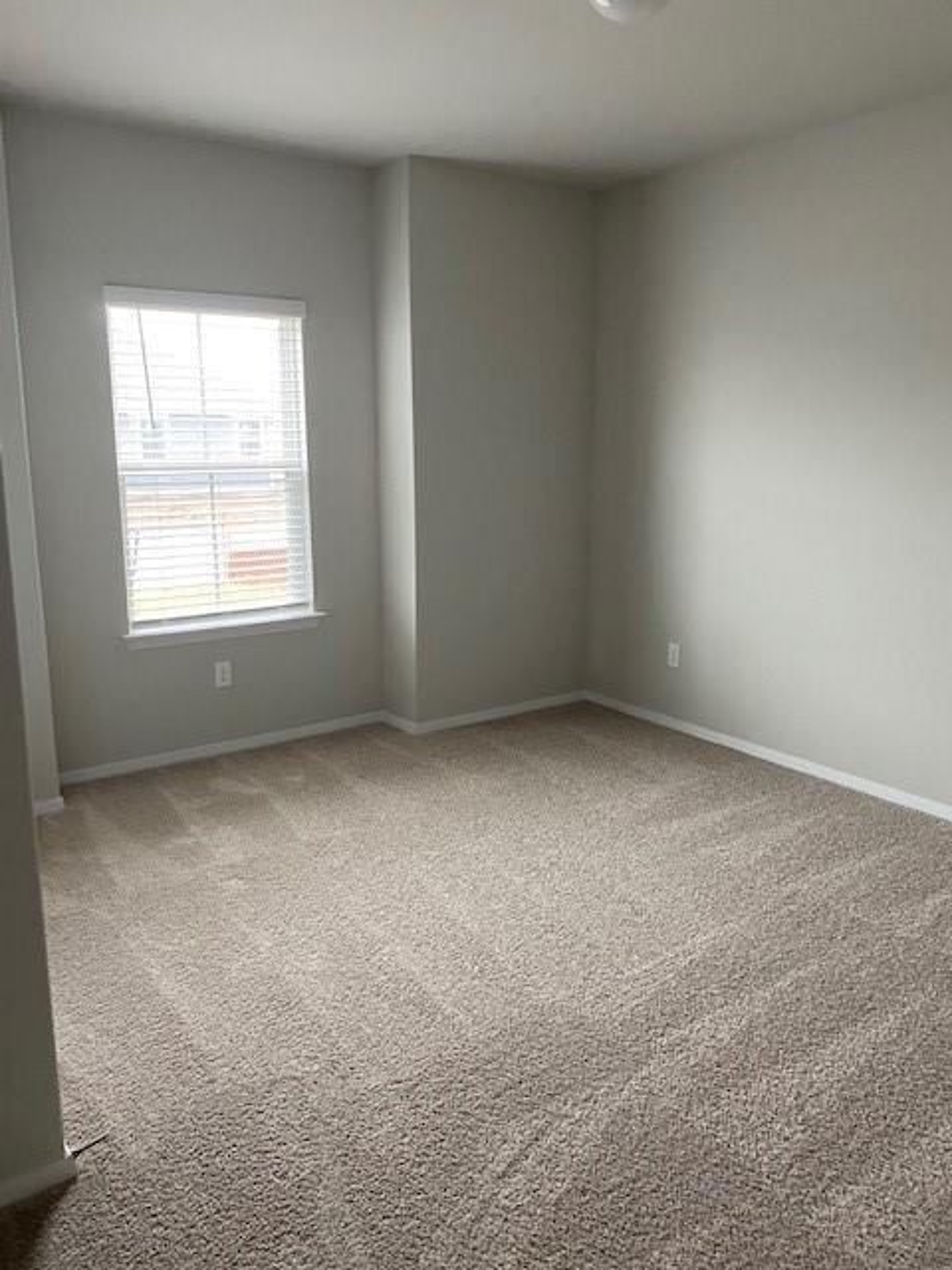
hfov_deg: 53.1
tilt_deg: -11.9
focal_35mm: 26
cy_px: 635
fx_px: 953
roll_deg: +1.2
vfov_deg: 67.3
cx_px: 476
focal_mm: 4.25
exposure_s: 1/60
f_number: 1.8
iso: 320
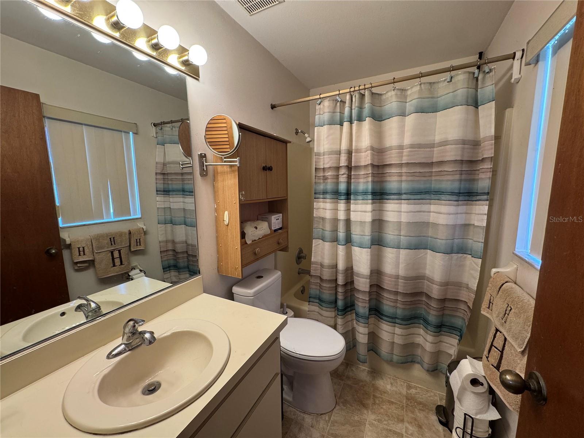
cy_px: 219
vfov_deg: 85.7
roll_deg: +0.5
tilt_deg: -8.8
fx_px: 236
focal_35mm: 14
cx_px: 292
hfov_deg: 102.1
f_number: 2.2
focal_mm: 2.22
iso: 160
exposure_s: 1/60
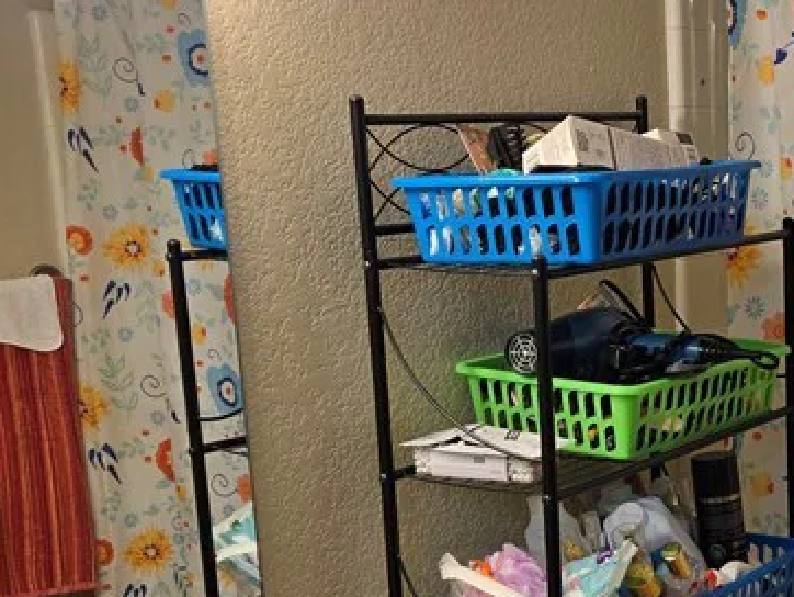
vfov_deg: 22.4
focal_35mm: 65
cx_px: 750
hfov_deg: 28.4
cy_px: 441
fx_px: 1492
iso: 64
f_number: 1.8
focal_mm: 5.4
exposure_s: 1/120
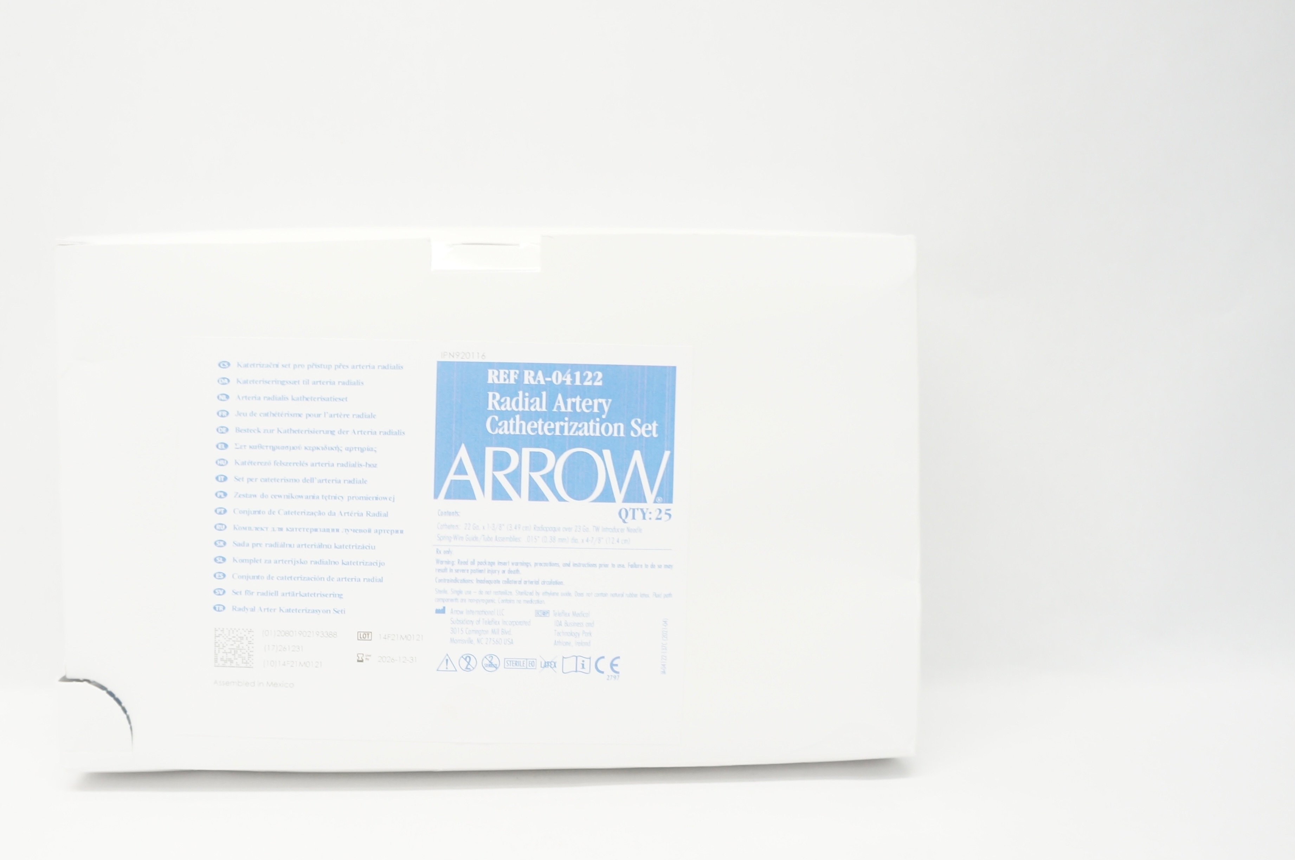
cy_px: 488
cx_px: 520
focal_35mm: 36
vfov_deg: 36.7
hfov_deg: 52.8
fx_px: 1294
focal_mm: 18
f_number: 4
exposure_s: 1/80
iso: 400
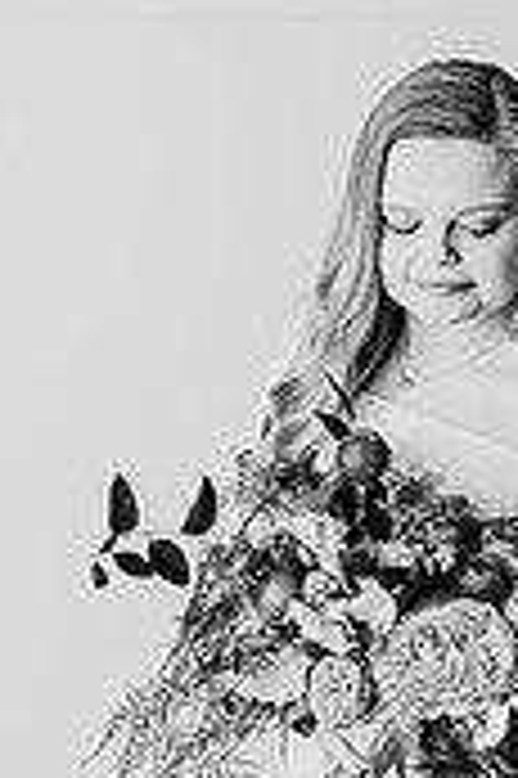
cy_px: 571
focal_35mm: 130
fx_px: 2811
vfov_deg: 15.7
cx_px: 455
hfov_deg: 10.5
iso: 100
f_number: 2.8
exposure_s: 1/200
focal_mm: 50
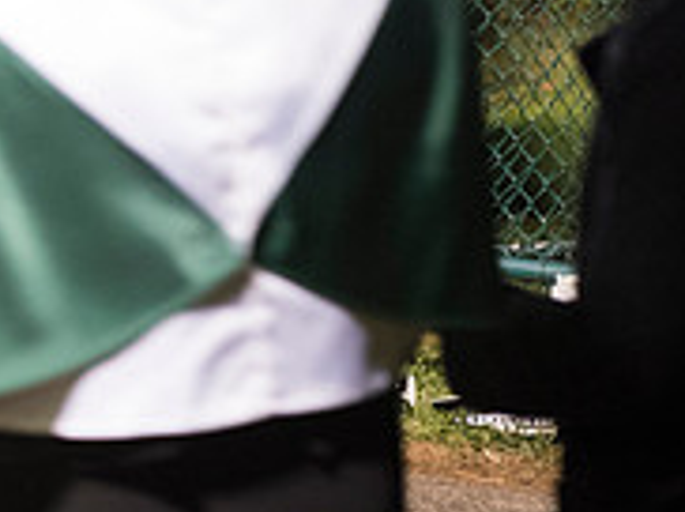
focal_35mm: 215
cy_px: -96
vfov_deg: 6.8
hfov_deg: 9.0
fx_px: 4249
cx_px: -365
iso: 4000
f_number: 3.2
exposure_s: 1/60
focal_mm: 70
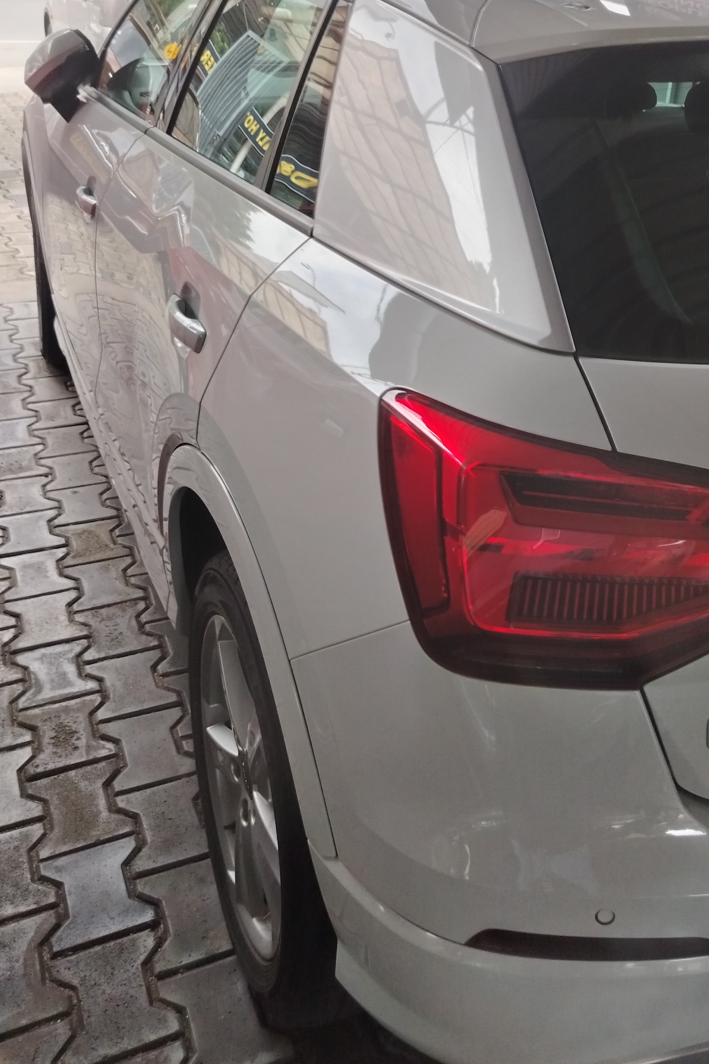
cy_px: 345
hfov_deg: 35.4
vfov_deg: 50.8
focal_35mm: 37
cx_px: 504
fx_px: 1093
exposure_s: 1/120
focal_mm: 5.25
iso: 224
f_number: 1.75
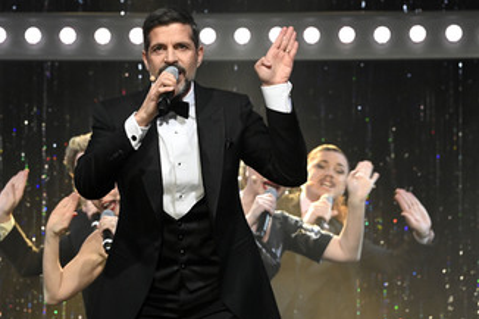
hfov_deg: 8.8
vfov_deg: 5.8
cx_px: 167
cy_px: 194
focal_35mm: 235
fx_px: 3125
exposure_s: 1/320
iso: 8000
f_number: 6.3
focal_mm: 170
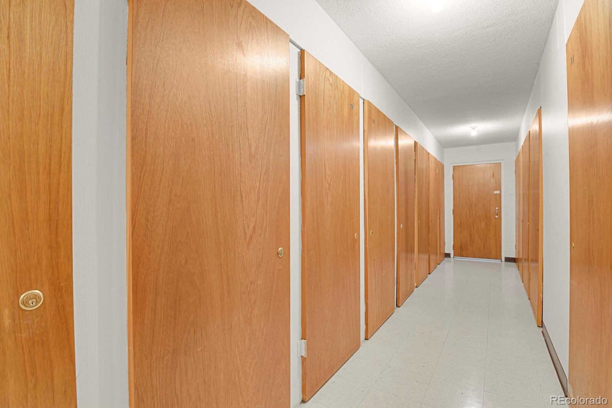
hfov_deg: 93.3
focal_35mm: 17
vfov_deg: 70.4
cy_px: 204
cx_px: 306
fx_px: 289
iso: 250
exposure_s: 13
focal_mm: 17
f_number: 8
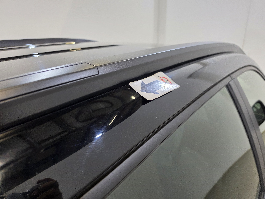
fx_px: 176
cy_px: 100
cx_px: 132
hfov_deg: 73.9
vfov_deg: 58.9
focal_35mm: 23
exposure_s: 1/100
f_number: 1.4
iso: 125
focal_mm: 6.5
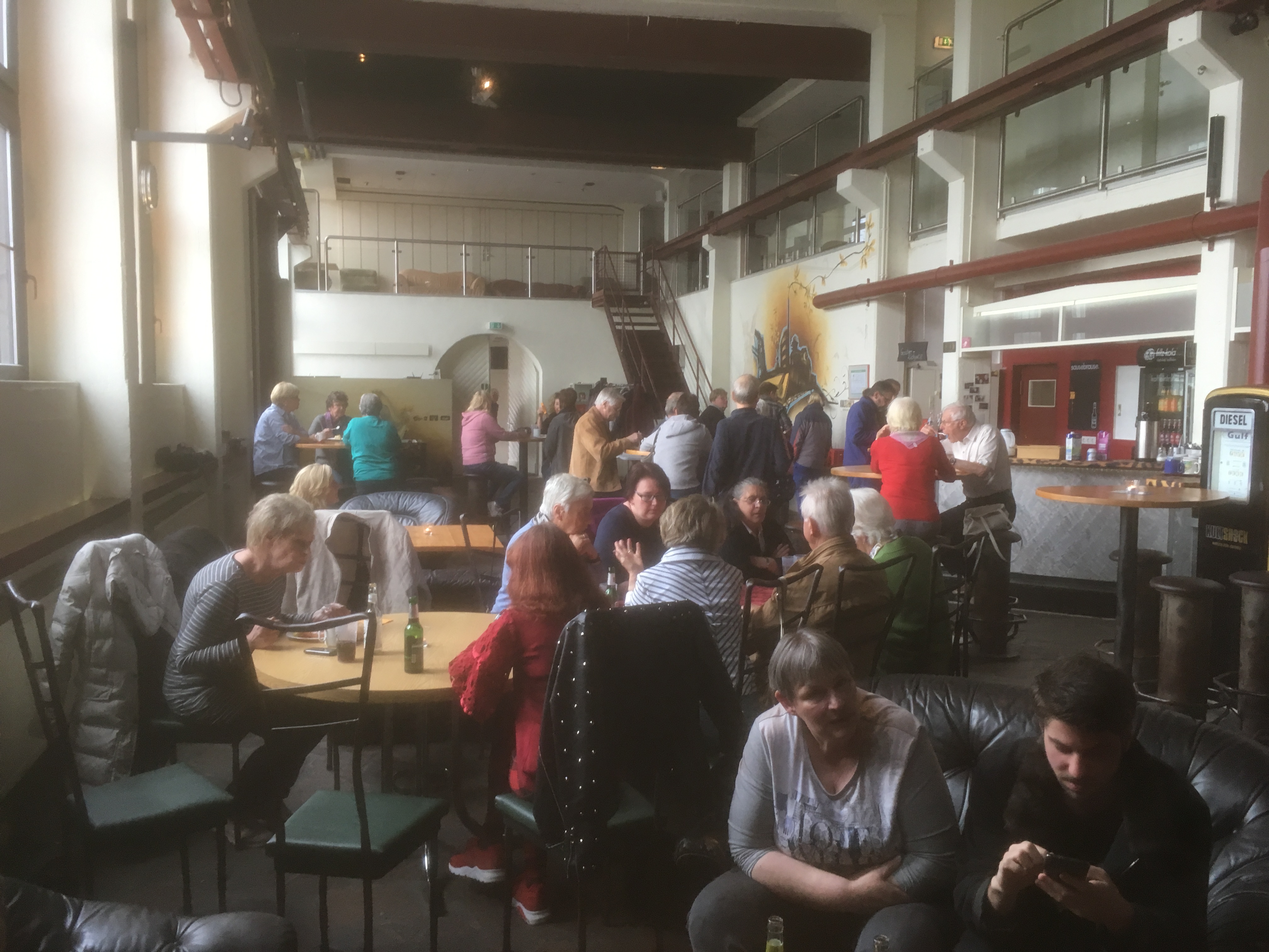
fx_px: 1063
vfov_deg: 48.2
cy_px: 476
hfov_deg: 61.7
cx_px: 634
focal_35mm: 29
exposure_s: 1/33
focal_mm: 4.15
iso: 100
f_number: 2.2
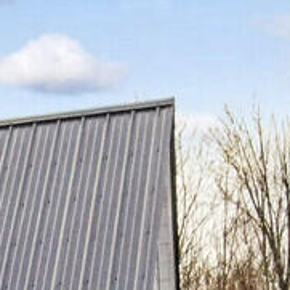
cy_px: 742
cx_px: -444
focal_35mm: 188
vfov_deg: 8.4
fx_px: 1782
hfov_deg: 8.4
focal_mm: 4.5
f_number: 2.8
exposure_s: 1/640
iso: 200
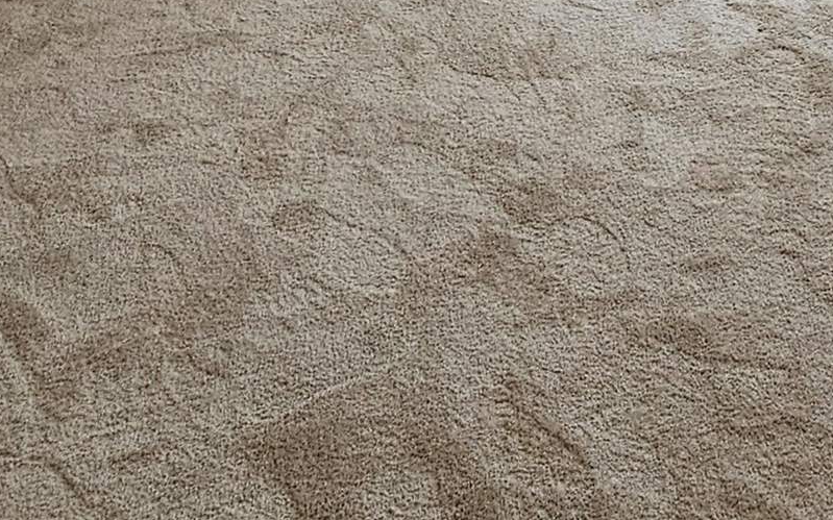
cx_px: 694
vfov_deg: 16.9
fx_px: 1203
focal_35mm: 53
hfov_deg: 36.6
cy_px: -562
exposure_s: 1/120
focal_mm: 2.2
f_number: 2.2
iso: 64
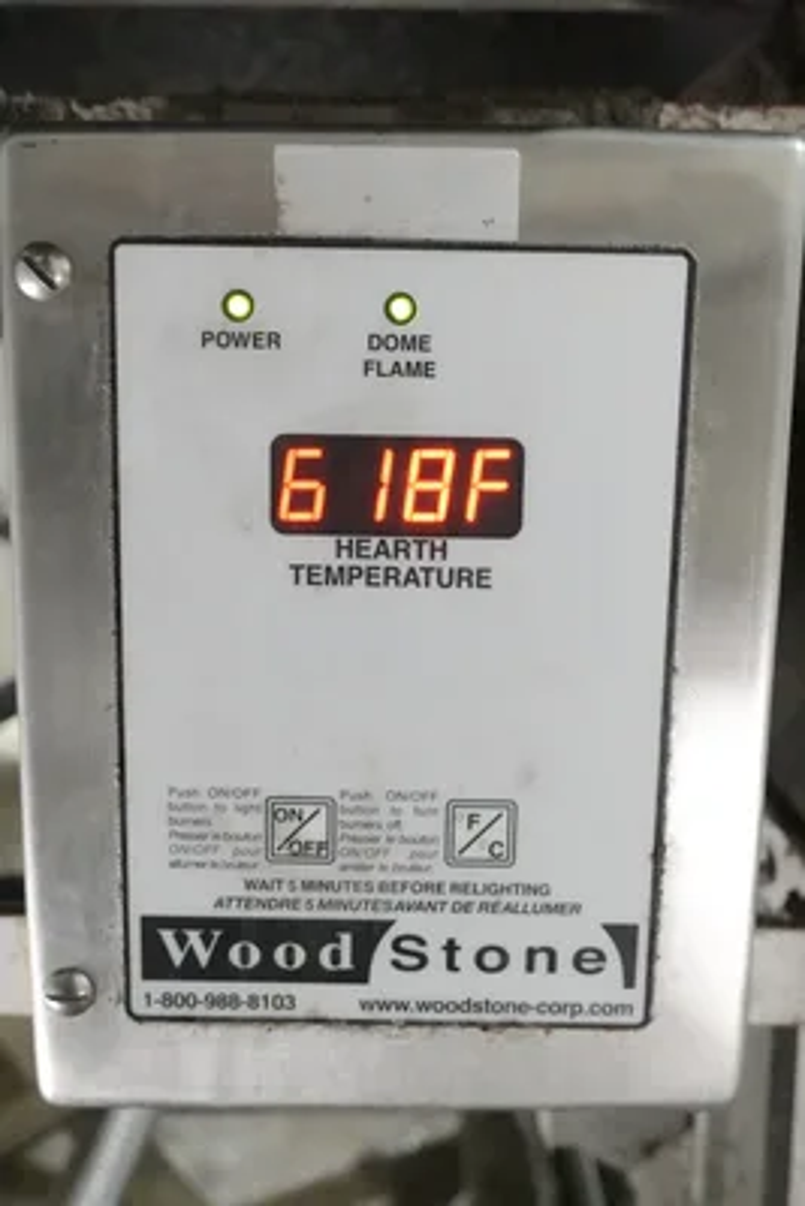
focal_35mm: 40
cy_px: 603
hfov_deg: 33.4
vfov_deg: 48.4
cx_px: 402
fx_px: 1340
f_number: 4
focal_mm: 14.99
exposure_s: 1/40
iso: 5000
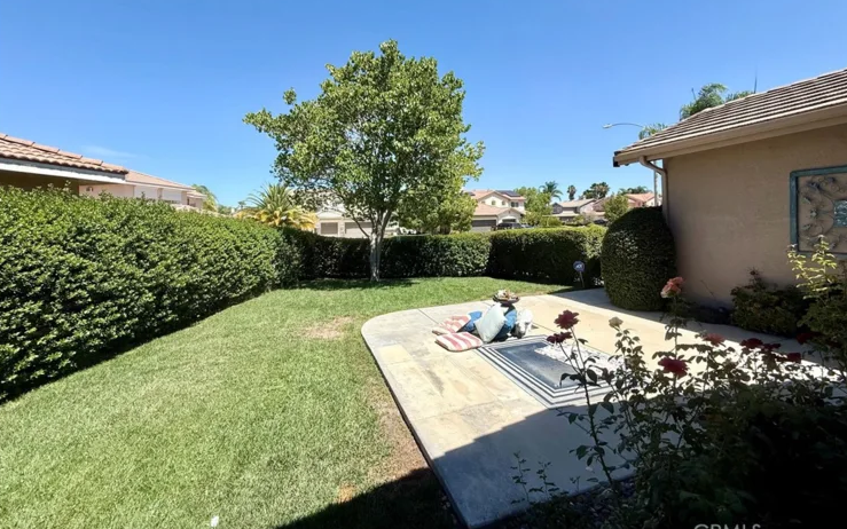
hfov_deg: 101.5
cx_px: 422
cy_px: 223
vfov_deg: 74.3
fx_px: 346
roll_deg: +1.2
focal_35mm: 15
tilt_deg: +1.4
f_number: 2.2
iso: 50
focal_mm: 2.22
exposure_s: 1/2092
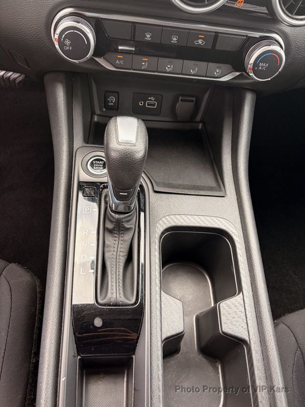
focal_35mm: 26
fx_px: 305
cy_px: 204
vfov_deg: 67.3
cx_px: 152
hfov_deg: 53.1
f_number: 1.6
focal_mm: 5.96
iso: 100
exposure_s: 1/207
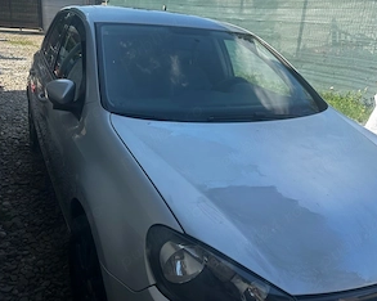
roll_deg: -4.7
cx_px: 187
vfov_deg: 45.8
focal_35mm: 32
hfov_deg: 55.7
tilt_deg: -19.7
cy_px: 152
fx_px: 357
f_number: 1.78
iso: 80
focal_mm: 6.86
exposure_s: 1/1433
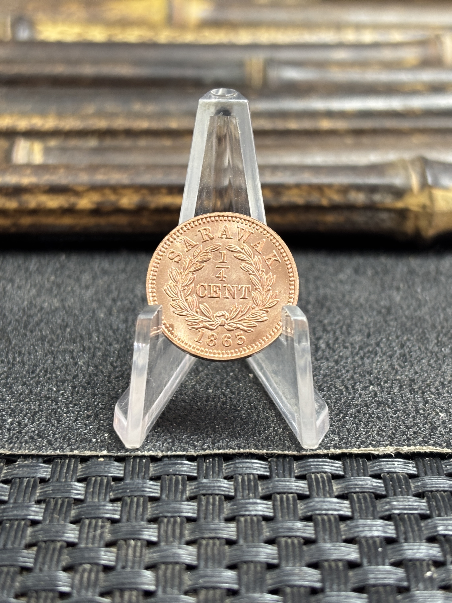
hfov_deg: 28.0
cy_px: 302
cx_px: 226
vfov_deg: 36.8
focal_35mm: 52
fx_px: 905
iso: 160
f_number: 1.6
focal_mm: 5.96
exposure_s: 1/33
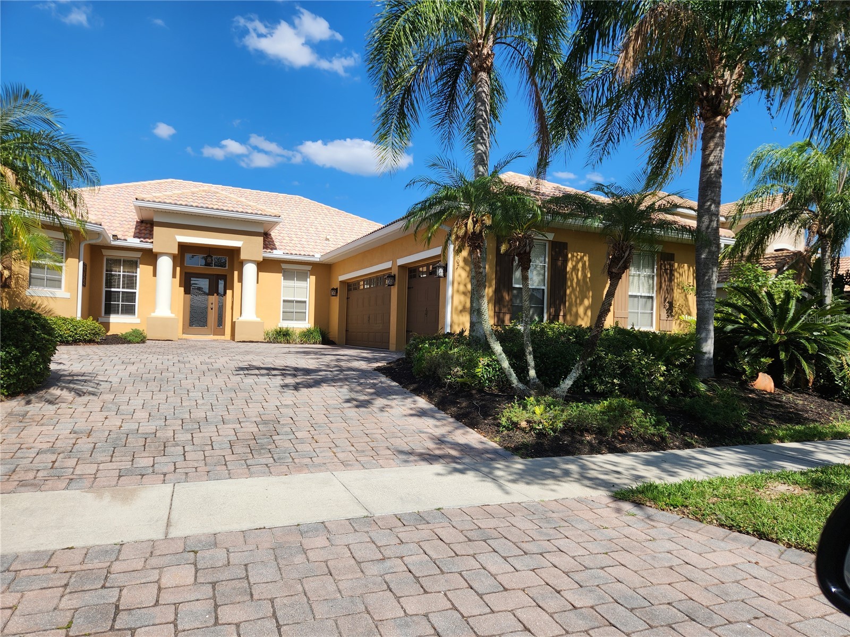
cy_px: 318
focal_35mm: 23
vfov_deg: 58.9
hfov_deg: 73.9
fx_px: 565
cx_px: 425
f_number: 1.8
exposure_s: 1/1794
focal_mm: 5.4
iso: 20
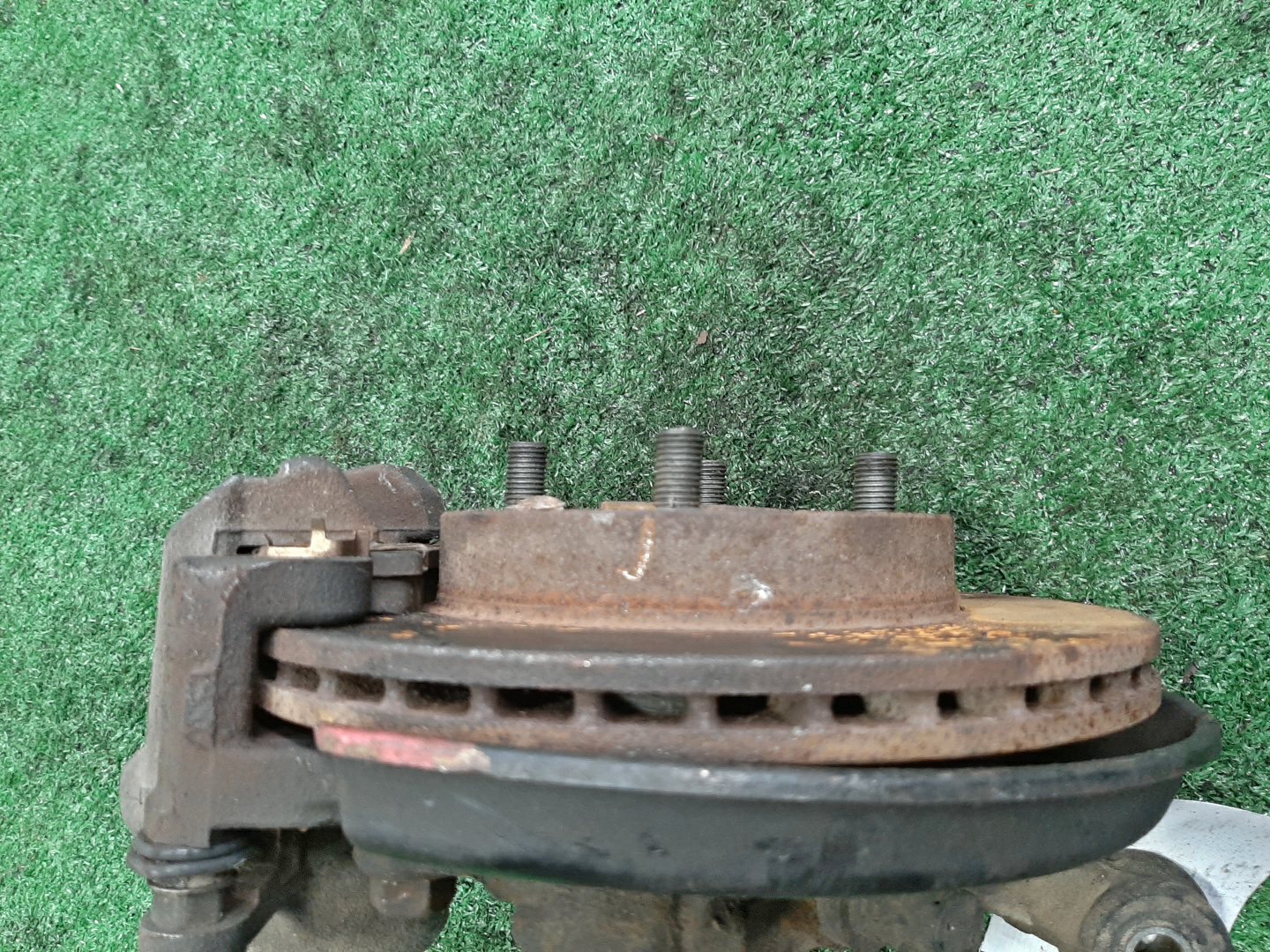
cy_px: 476
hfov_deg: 67.3
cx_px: 635
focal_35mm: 26
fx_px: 954
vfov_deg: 53.1
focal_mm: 3.93
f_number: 1.7
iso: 184
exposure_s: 1/25
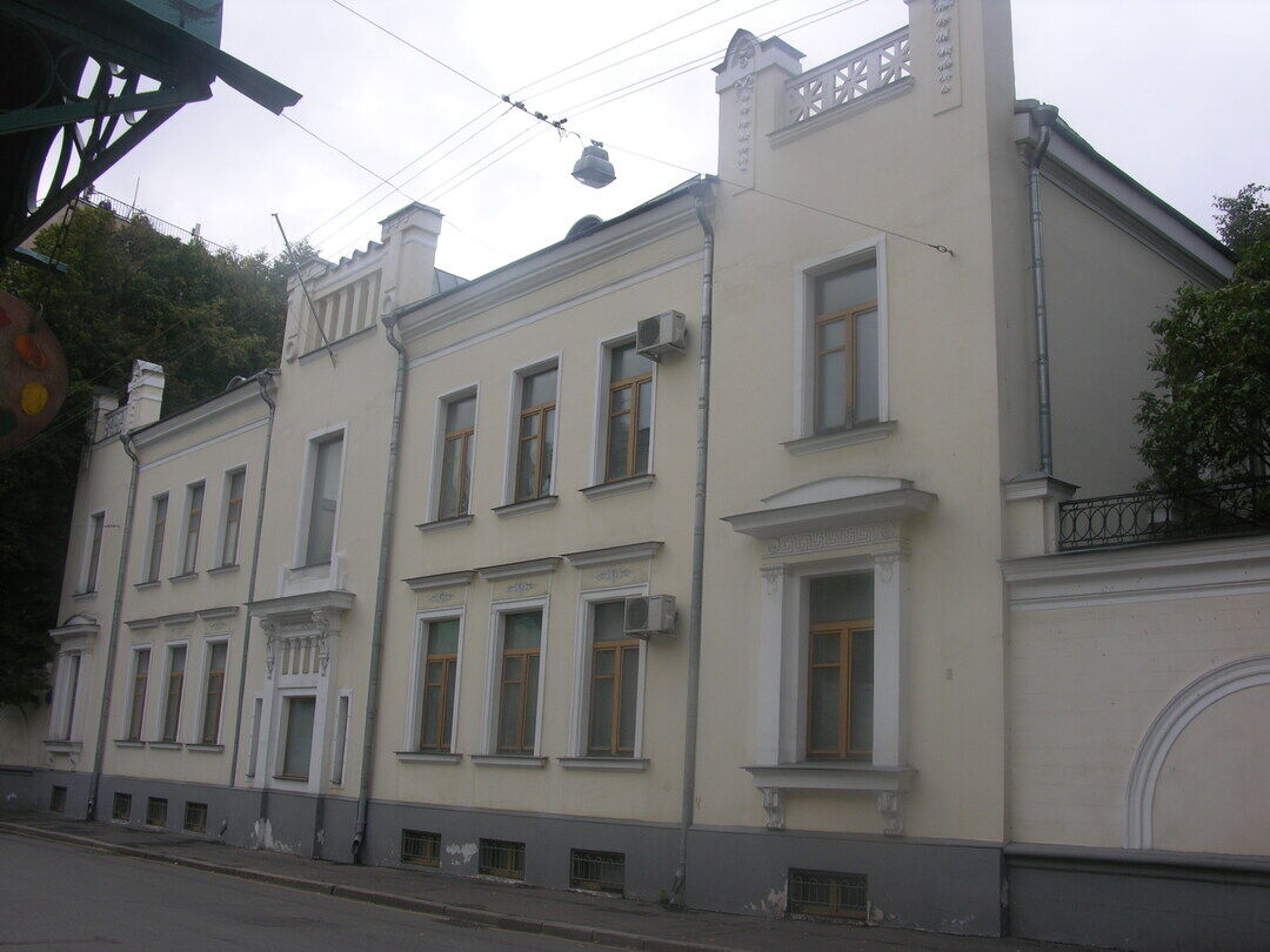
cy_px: 476
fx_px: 1284
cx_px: 635
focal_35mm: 35
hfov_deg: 52.6
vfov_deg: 40.7
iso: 50
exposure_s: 1/167
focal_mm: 8.9
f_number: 6.3
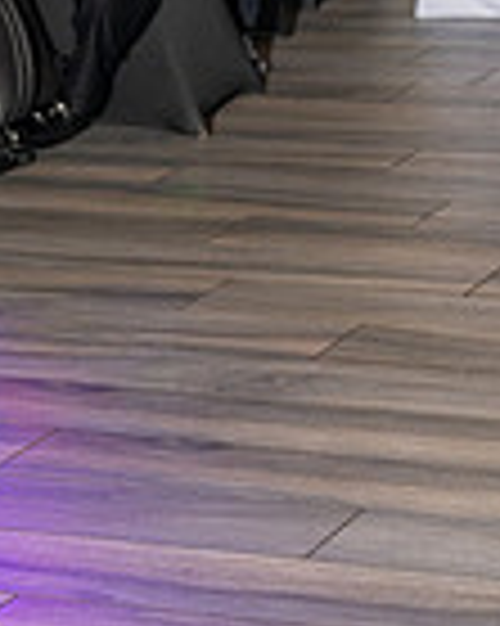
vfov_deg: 12.0
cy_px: -178
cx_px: 784
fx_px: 2907
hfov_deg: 9.5
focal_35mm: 157
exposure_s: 1/200
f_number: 3.5
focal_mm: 40
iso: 500
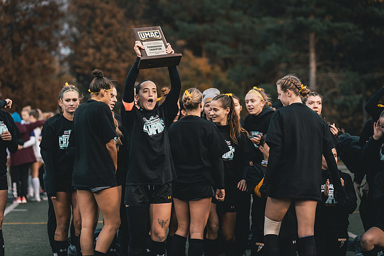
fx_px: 1197
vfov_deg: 12.2
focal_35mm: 112
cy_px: 128
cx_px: 193
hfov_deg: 18.2
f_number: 2.8
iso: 800
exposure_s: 1/1600
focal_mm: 102
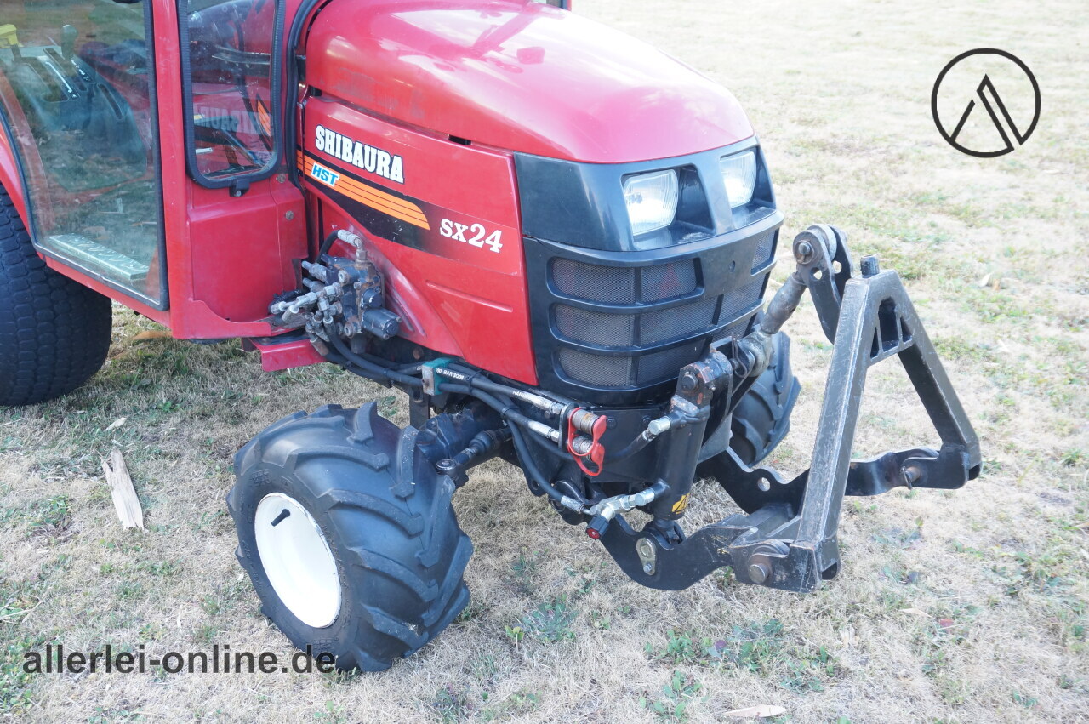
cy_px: 362
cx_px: 544
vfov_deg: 35.4
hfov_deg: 51.3
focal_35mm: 38
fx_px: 1133
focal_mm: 25
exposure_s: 1/100
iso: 800
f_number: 5.6
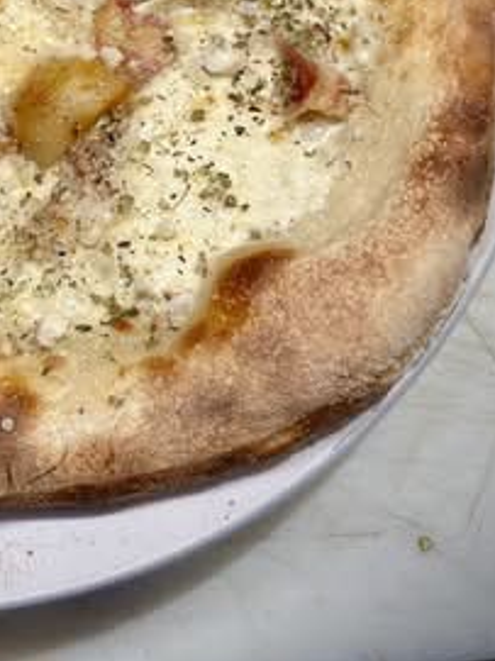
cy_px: -96
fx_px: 2481
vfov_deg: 14.7
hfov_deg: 11.2
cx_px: -112
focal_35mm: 130
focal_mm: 6.86
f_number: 1.78
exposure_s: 1/60
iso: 100
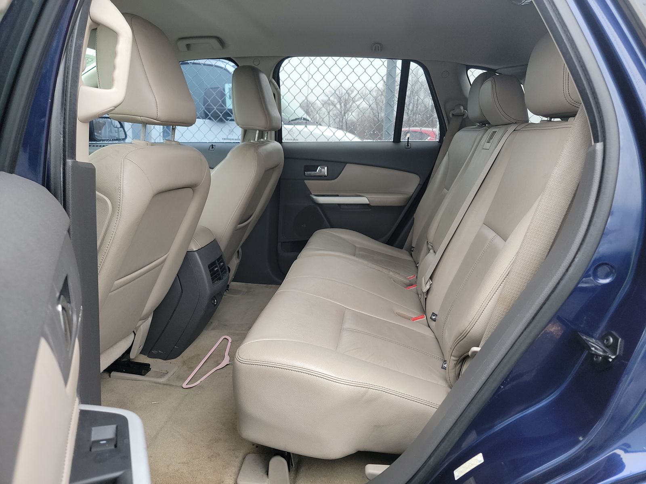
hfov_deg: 71.6
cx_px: 323
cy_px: 242
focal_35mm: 24
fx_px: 448
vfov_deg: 56.8
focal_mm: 6.7
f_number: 1.8
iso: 151
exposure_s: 1/59
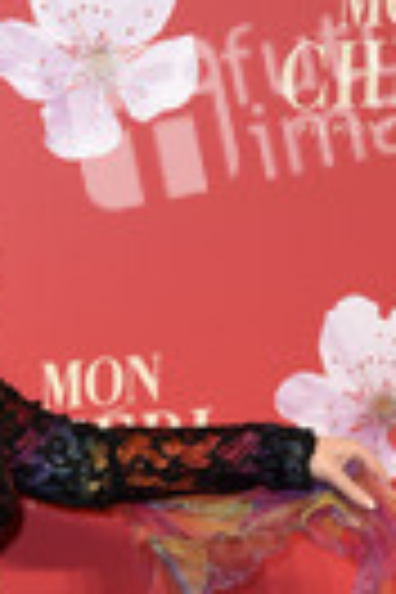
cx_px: -112
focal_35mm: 109
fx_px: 1798
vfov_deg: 17.5
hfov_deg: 12.2
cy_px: 778
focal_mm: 24
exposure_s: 1/125
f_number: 6.3
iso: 800
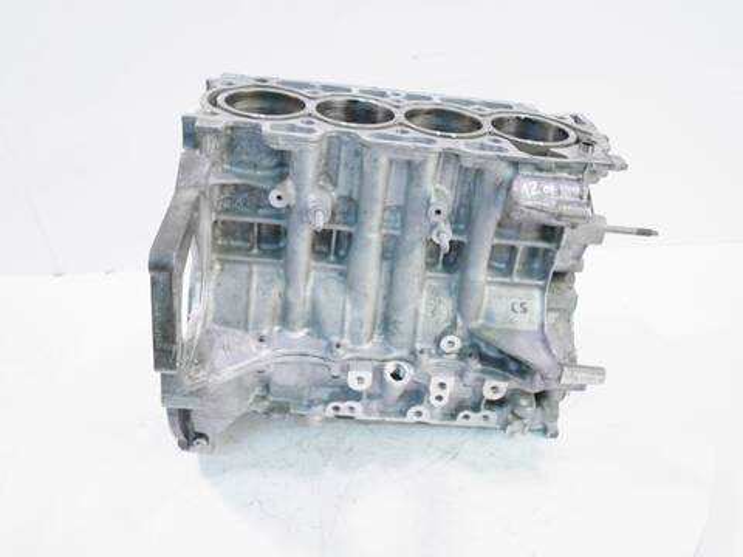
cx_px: 372
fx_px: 730
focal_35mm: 34
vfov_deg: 41.8
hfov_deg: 54.0
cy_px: 278
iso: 500
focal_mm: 17
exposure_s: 1/60
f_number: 4
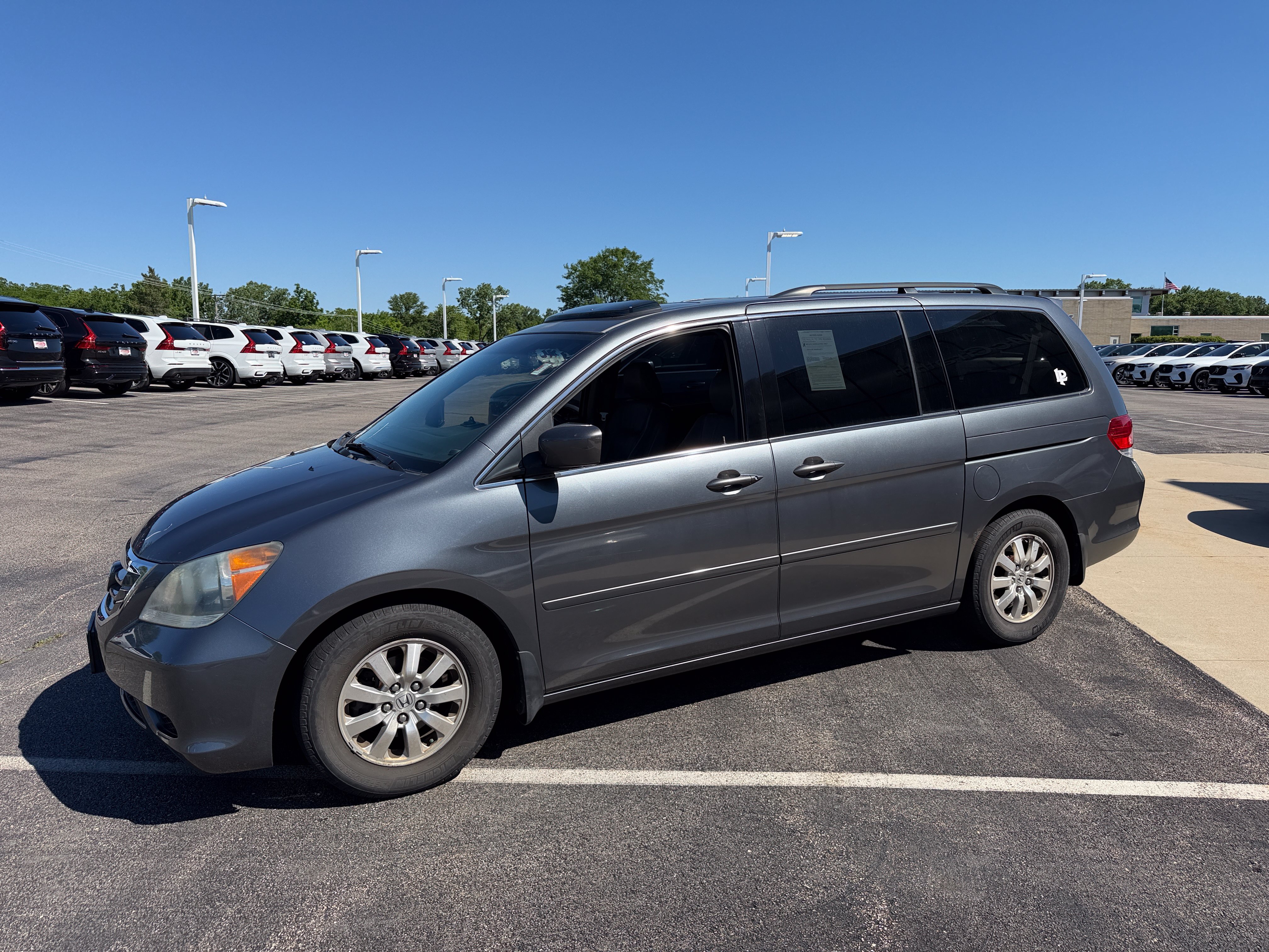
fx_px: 880
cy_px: 476
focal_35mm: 24
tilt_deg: -7.9
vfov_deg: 56.8
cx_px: 634
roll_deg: -0.5
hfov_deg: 71.6
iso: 80
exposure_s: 1/4167
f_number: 1.78
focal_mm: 6.76
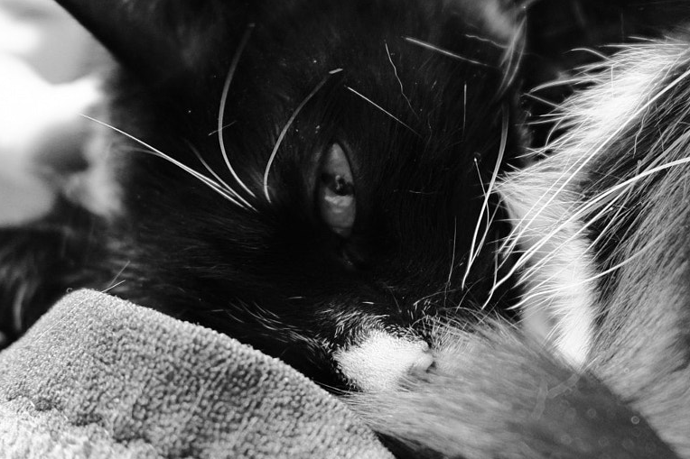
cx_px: 603
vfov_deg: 12.3
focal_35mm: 111
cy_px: 177
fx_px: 2127
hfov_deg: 18.2
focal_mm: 35
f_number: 2
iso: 800
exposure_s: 1/42
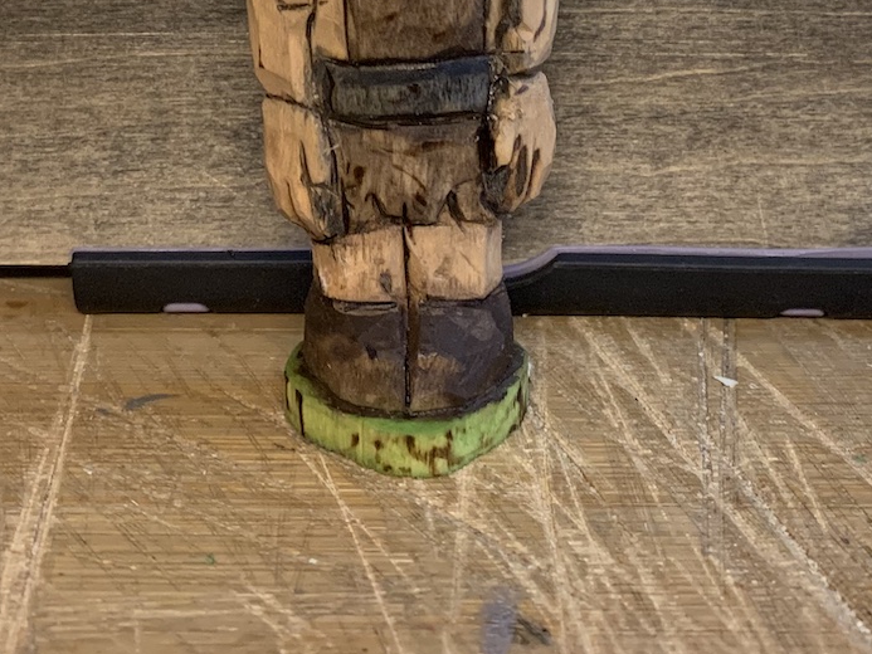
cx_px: 365
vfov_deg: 17.9
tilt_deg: -7.3
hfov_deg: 26.0
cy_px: -278
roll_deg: -0.9
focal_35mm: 75
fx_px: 1890
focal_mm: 4.25
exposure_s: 1/60
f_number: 1.8
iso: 200
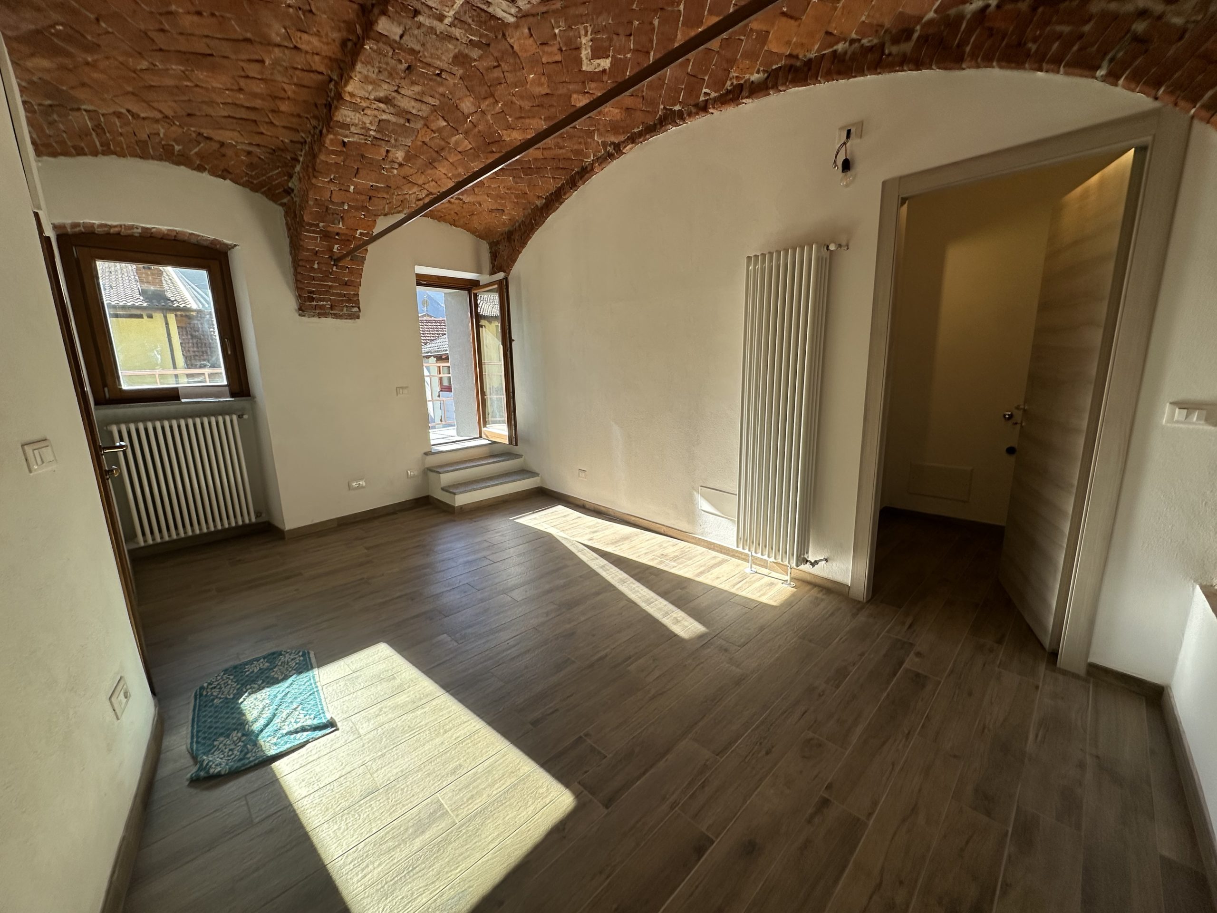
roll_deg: +1.2
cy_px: 456
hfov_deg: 102.1
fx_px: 492
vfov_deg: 85.7
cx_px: 608
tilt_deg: -11.2
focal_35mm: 14
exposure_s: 1/190
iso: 40
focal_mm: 2.22
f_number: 2.2
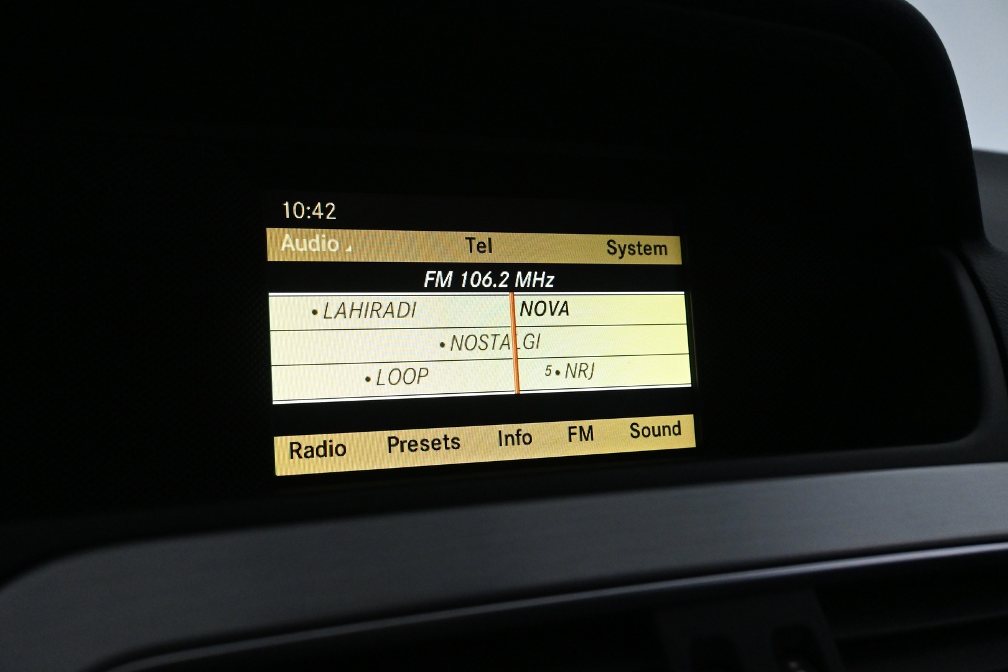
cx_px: 504
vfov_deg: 38.4
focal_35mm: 34
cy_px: 336
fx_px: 966
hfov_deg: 55.1
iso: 3200
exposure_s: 1/125
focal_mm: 23
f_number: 5.6
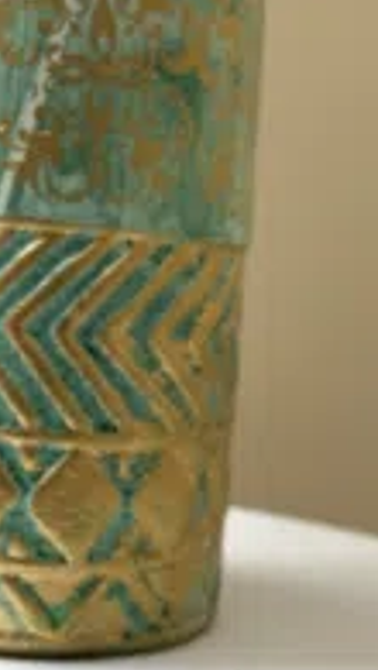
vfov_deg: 35.9
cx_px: 72
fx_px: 1031
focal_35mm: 58
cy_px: 395
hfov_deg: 20.5
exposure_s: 1/50
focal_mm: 5.96
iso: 125
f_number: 1.6
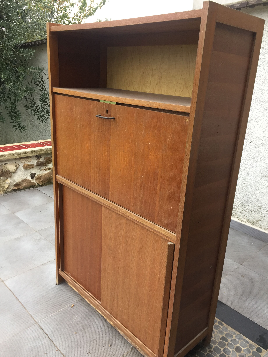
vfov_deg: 61.7
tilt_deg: -17.4
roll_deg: -3.1
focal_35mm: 29
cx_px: 134
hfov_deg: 48.2
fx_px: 299
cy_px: 178
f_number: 2.2
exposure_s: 1/100
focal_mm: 4.15
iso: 50
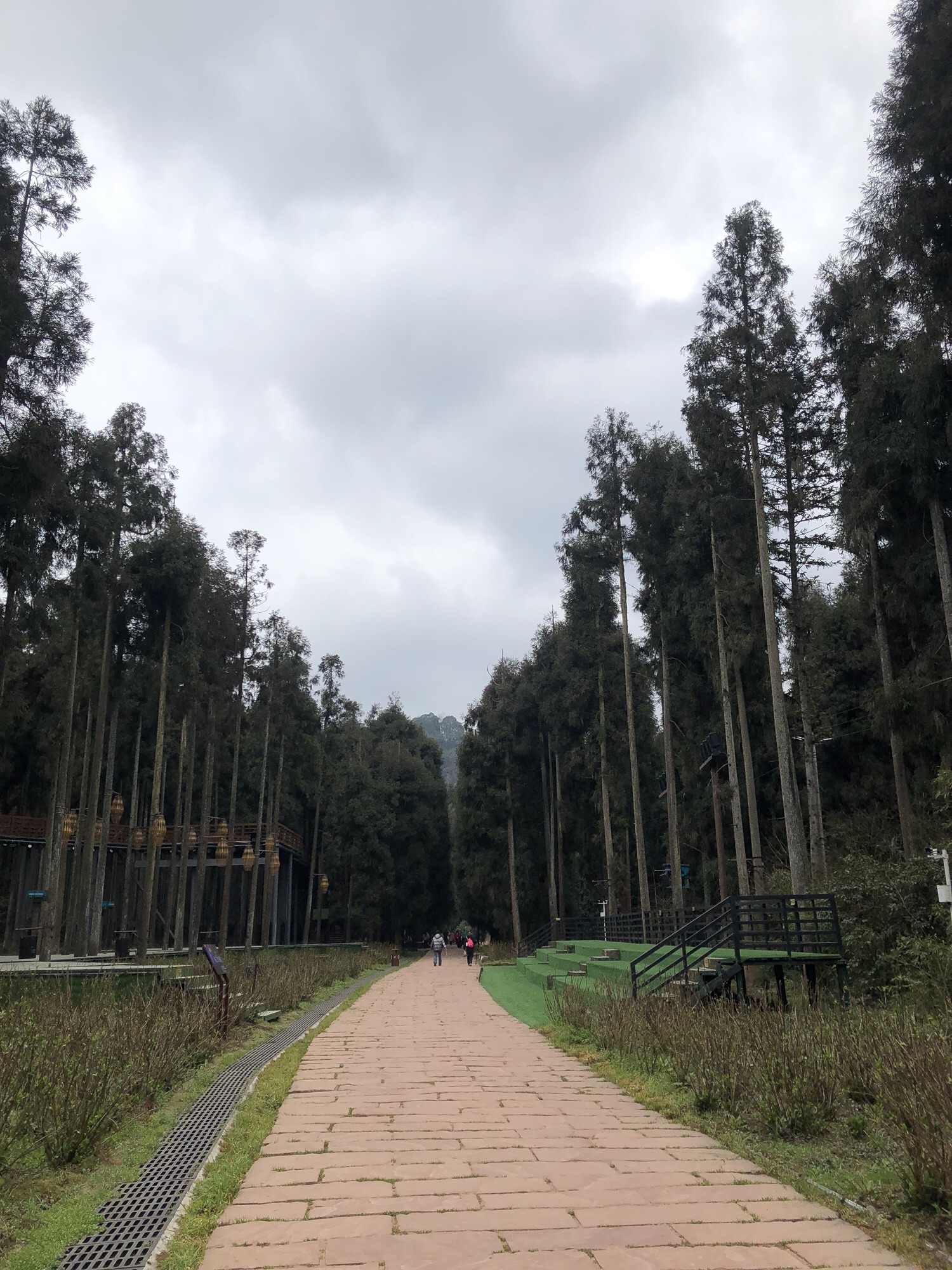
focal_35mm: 28
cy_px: 635
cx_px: 476
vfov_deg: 63.4
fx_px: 1027
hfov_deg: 49.7
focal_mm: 3.99
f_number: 1.8
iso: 20
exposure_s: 1/727
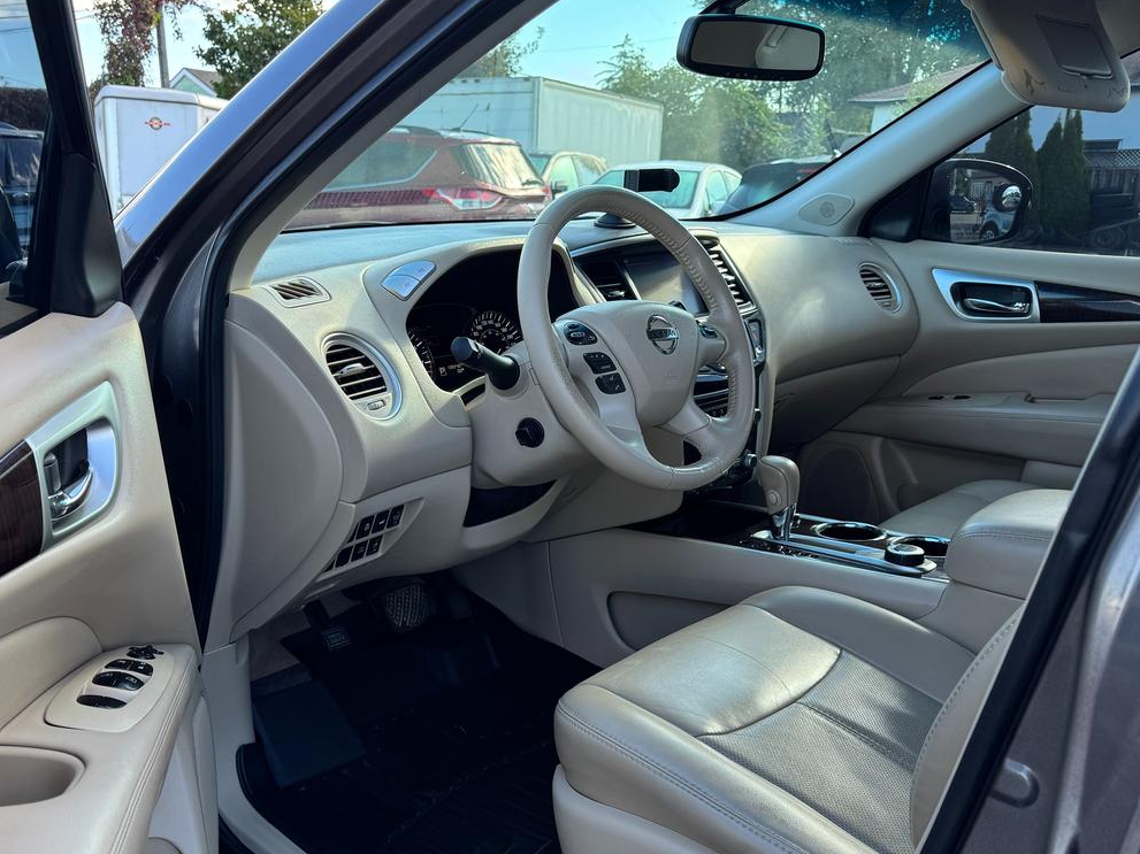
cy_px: 523
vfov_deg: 45.1
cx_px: 477
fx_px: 1021
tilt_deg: -20.2
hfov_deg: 58.1
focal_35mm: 31
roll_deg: +0.8
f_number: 1.78
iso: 64
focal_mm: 6.76
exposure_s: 1/220
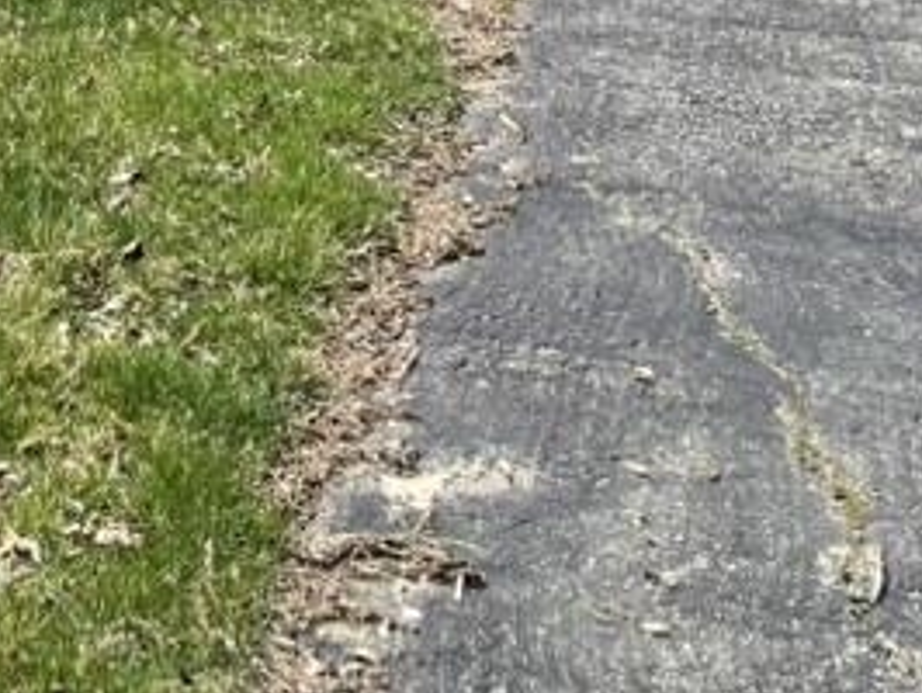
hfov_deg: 17.9
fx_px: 2666
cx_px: -374
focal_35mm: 100
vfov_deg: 13.3
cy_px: -575
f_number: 1.6
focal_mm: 4.2
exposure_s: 1/2020
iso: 32
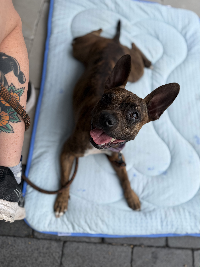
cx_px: 100
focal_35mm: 24
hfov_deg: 56.8
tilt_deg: -66.7
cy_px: 134
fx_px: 185
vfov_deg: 71.6
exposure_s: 1/931
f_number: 1.78
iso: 80
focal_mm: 6.76
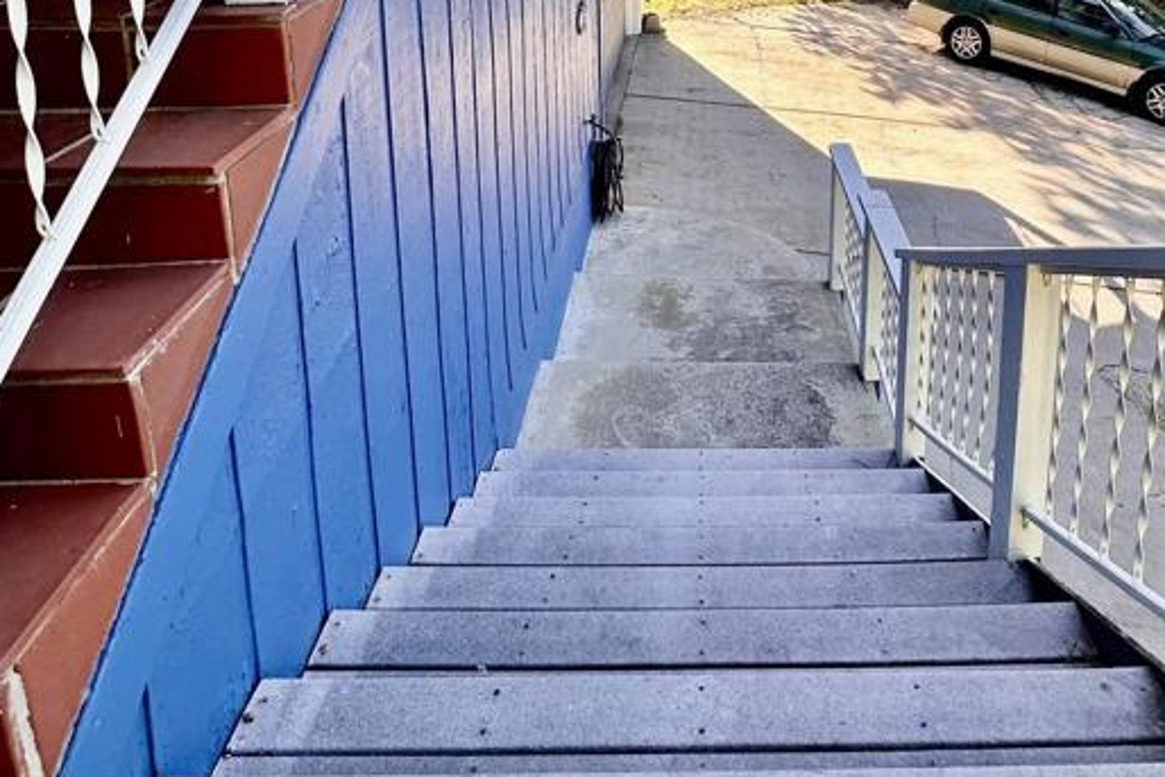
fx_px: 939
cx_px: 714
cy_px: -34
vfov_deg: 38.8
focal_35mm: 29
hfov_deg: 62.9
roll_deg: -0.5
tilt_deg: -10.6
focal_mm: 2.22
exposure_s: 1/208
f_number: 2.2
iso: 40
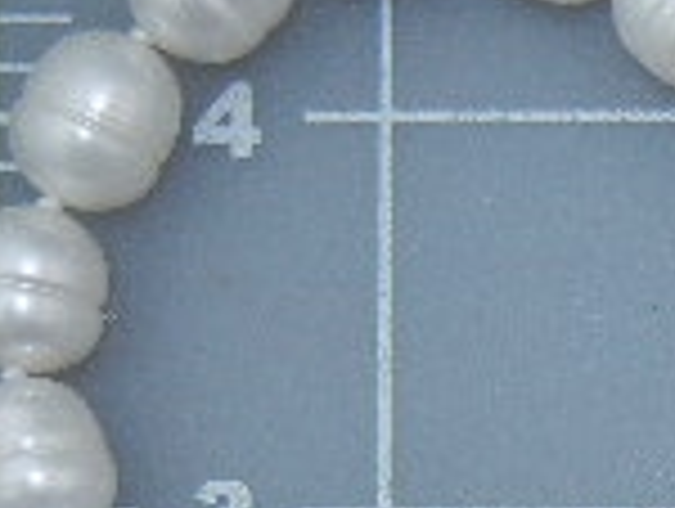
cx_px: 1287
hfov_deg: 11.0
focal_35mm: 166
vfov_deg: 8.7
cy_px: 773
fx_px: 3242
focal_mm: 7.1
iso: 200
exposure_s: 1/30
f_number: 3.7
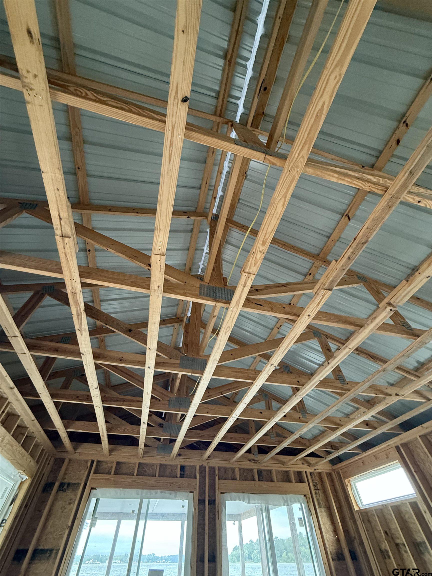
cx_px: 216
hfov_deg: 85.7
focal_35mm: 14
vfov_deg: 102.1
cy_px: 288
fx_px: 233
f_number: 2.2
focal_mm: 2.22
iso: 500
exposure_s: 1/60
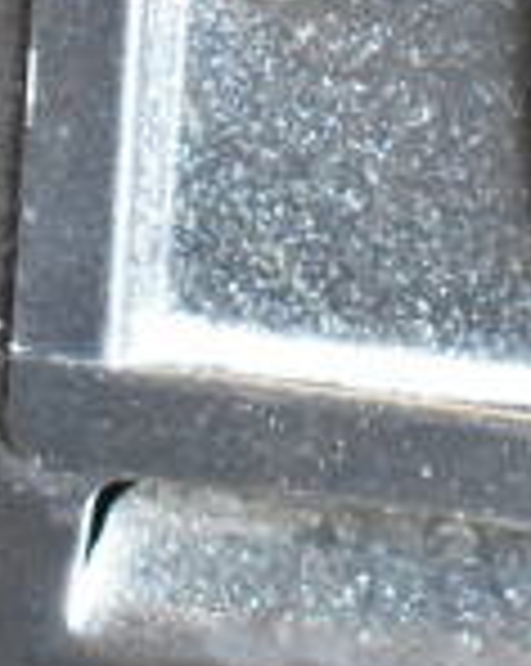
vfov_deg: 7.2
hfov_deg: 5.6
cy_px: -47
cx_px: 1188
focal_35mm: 267
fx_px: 5256
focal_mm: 46
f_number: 5.3
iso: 14400
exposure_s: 1/80
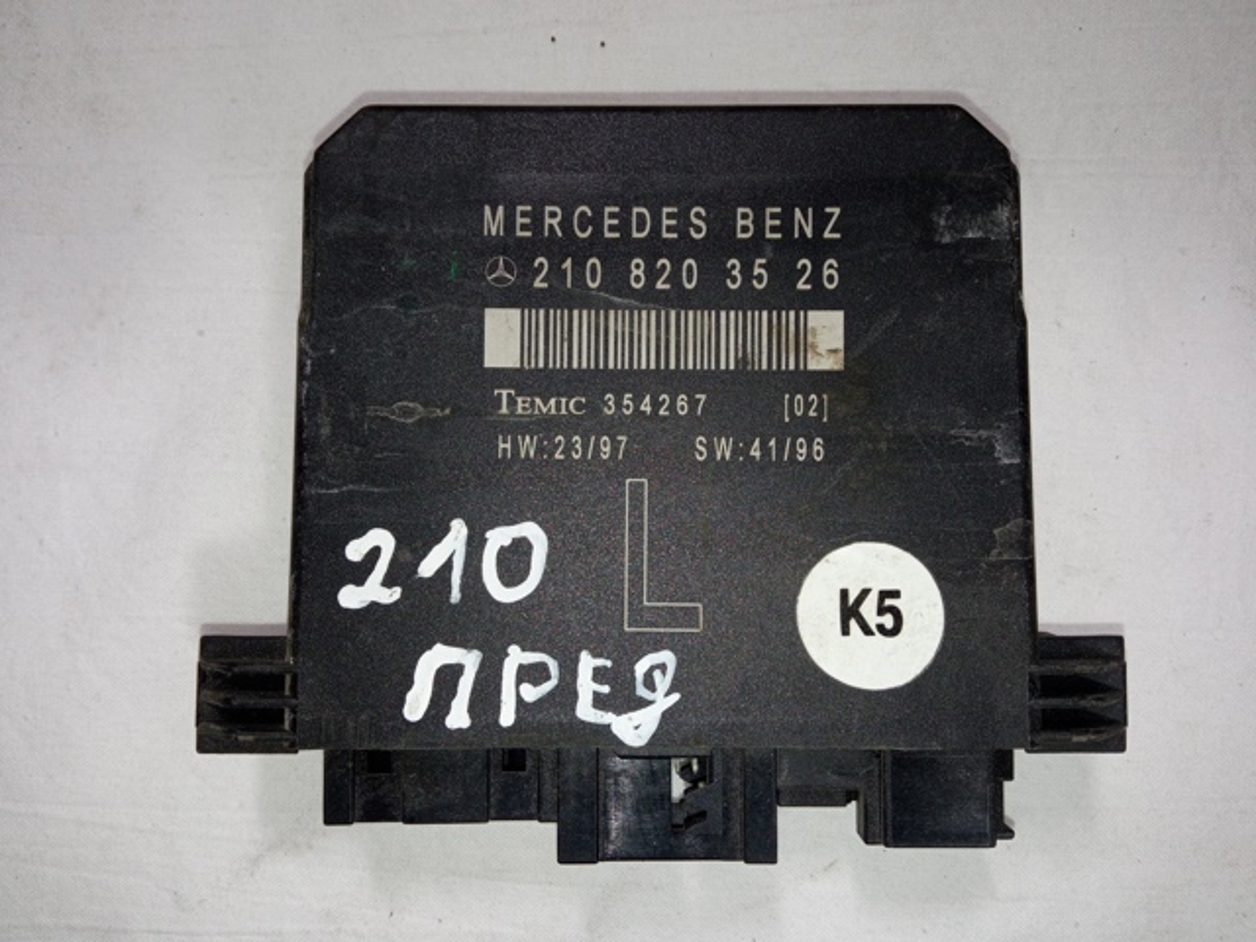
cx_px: 628
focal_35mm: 27
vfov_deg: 51.4
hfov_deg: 65.3
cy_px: 471
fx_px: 980
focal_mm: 3.79
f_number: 2.2
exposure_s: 1/50
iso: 165
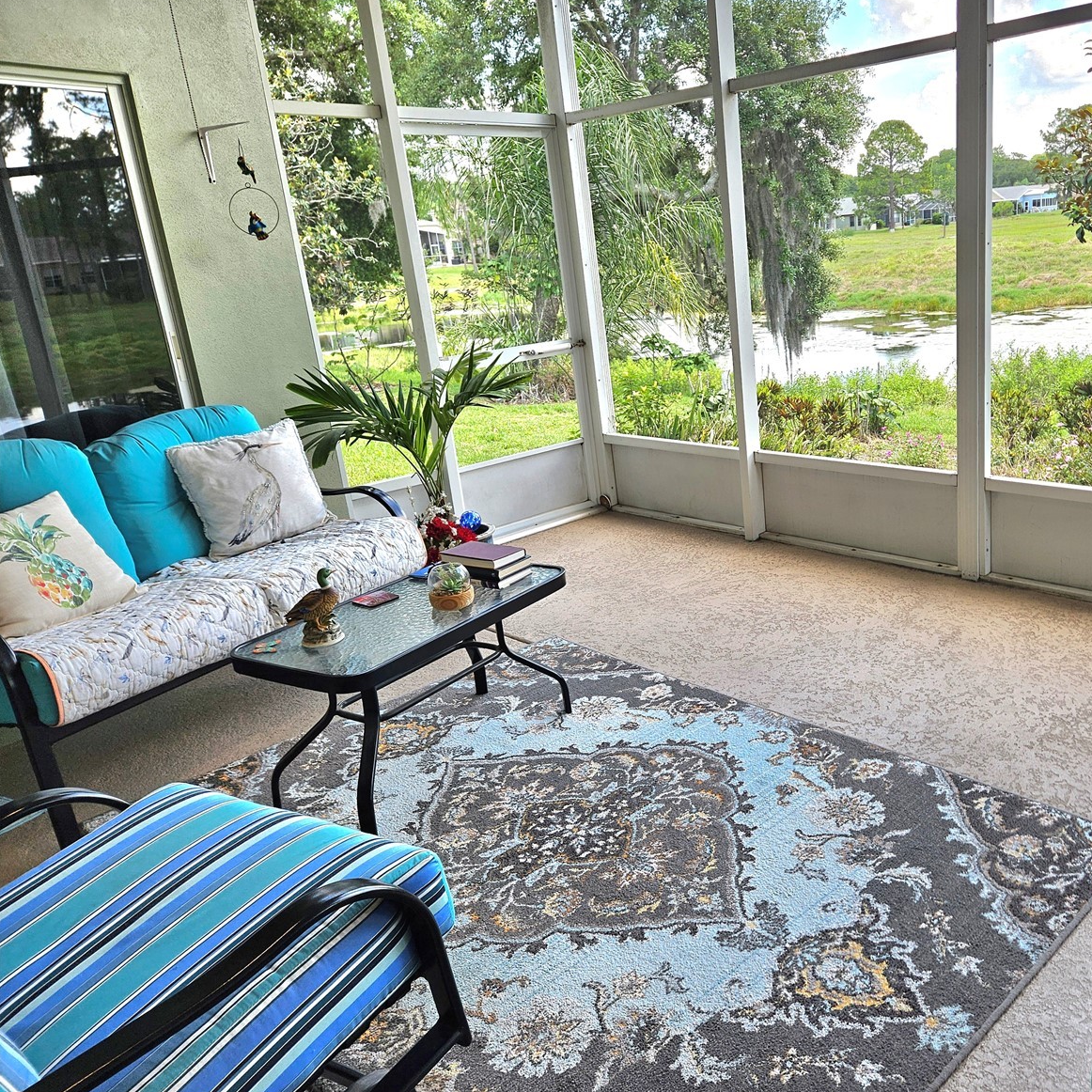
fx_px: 999
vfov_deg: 57.3
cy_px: 536
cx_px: 750
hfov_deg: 55.8
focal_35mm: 28
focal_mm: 5.4
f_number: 1.8
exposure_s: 1/182
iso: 25
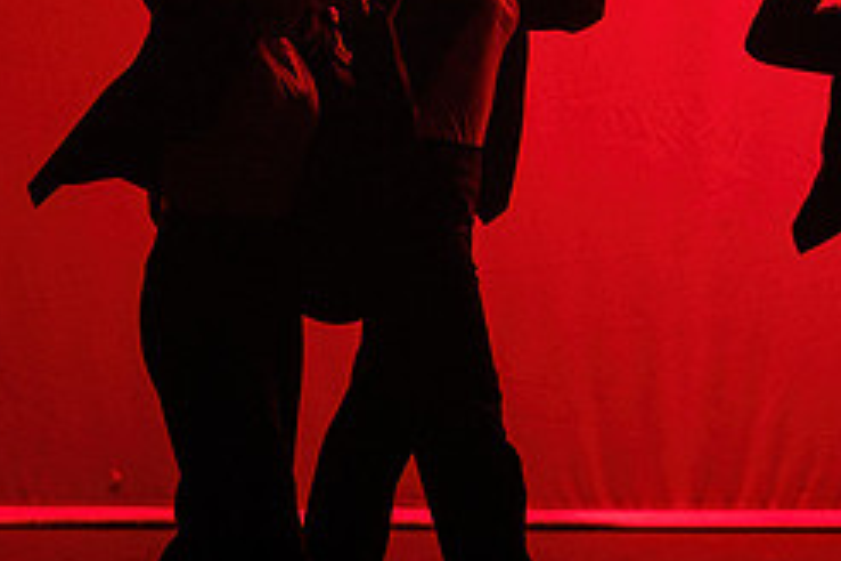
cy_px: 202
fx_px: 10372
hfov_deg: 4.6
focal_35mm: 444
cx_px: 849
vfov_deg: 3.1
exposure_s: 1/500
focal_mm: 170
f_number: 2.8
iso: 1250
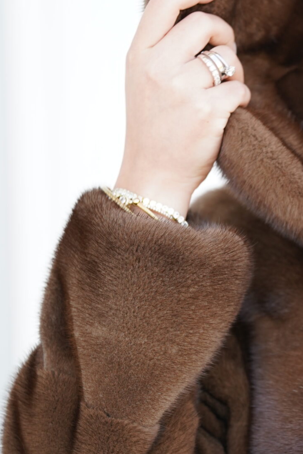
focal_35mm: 458
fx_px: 5780
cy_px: 237
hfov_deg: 3.0
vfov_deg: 4.5
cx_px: 340
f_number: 2.8
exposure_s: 1/250
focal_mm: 195
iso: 250
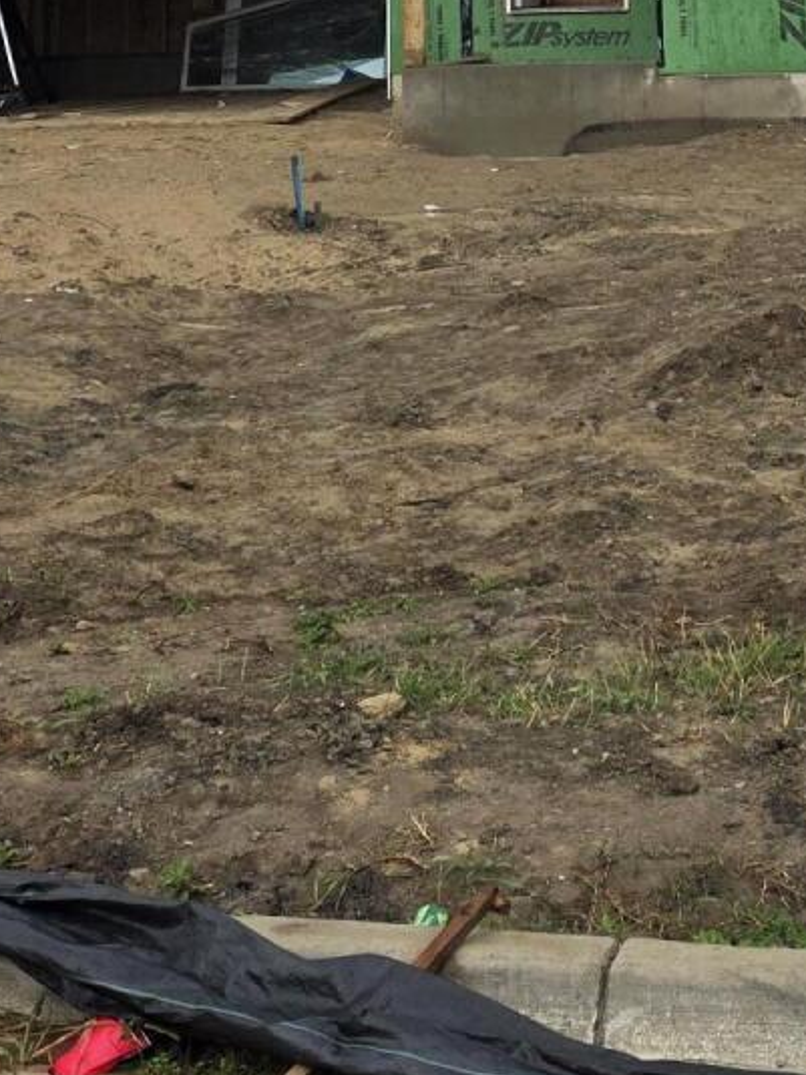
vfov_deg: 21.2
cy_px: -221
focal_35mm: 86
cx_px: 736
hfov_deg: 16.9
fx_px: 2671
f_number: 1.7
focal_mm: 6.3
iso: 40
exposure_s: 1/359
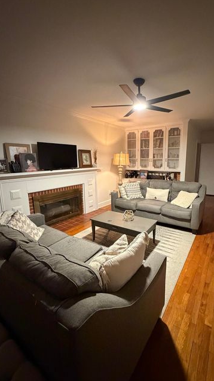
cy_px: 188
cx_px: 127
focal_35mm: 16
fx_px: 161
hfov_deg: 66.6
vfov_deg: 99.4
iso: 1000
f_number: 2.2
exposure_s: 1/40
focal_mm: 2.22
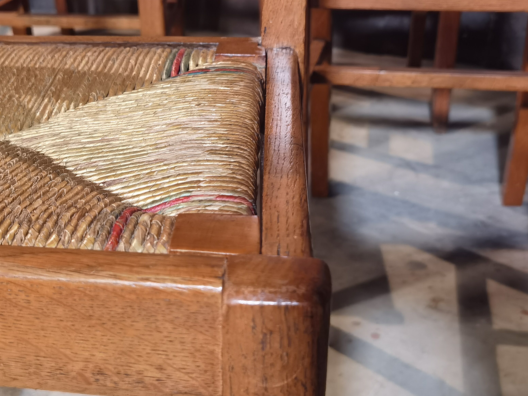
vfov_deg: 27.5
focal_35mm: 53
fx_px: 808
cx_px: 201
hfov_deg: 36.0
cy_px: 202
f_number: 1.9
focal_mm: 6.71
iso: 400
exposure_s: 1/33.3
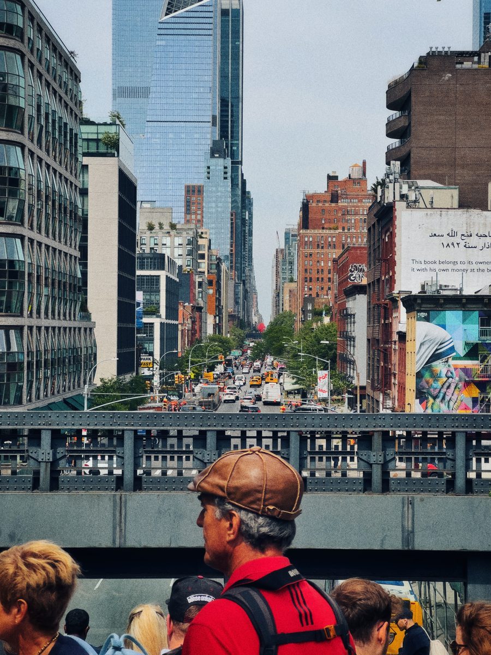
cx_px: 246
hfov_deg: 19.1
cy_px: 328
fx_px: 1456
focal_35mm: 77
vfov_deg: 25.3
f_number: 2.8
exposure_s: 1/350
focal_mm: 9
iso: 32
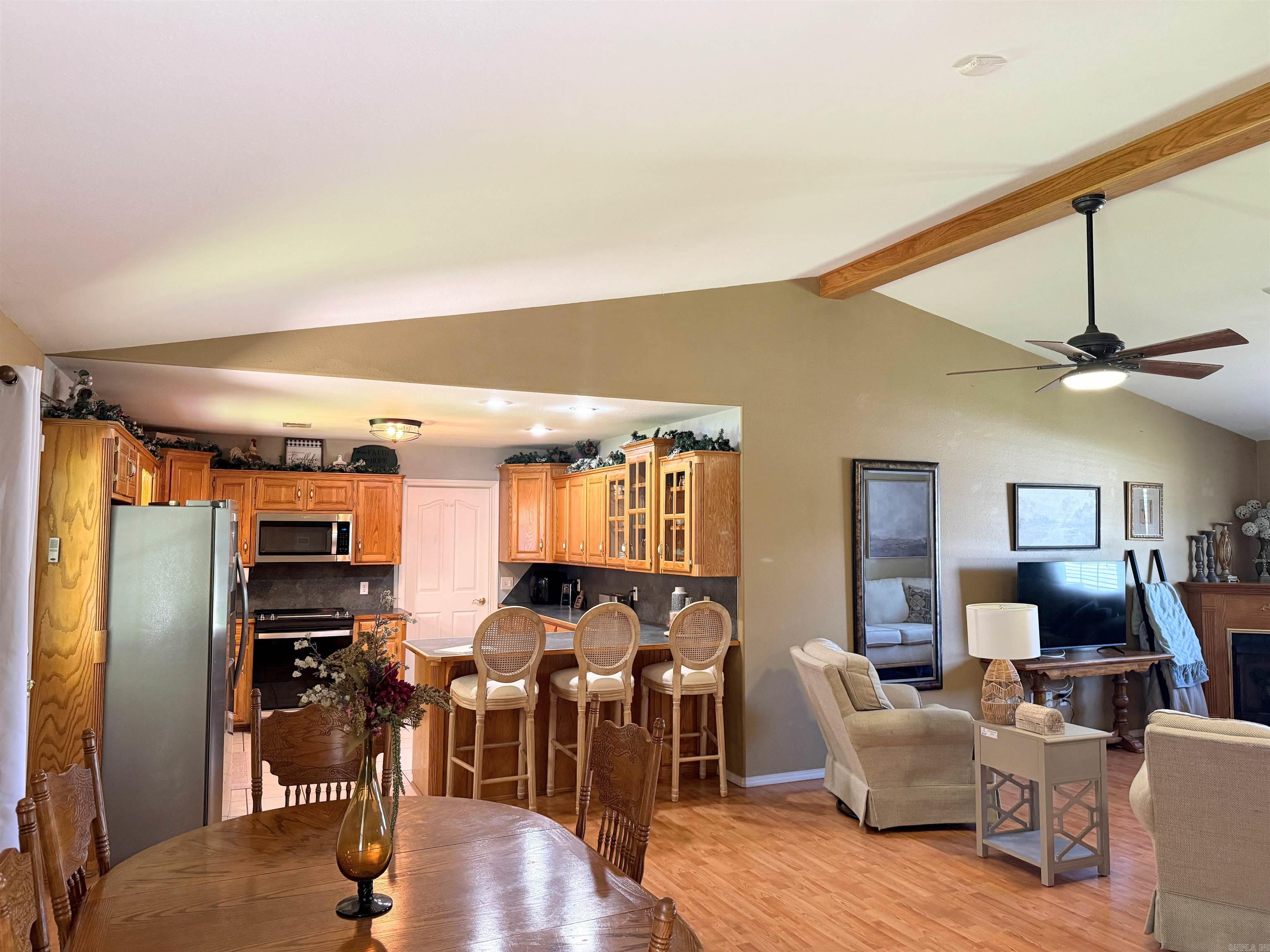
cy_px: 476
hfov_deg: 71.6
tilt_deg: +3.9
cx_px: 635
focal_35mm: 24
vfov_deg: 56.8
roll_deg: -0.6
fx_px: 881
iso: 400
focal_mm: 6.76
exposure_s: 1/60
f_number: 1.78
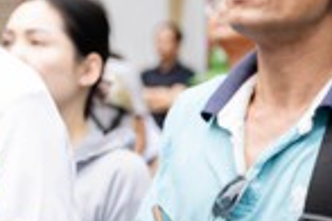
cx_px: -352
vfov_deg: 7.6
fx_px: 1651
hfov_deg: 10.5
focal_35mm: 179
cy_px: -42
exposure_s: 1/500
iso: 200
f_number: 3.2
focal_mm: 41
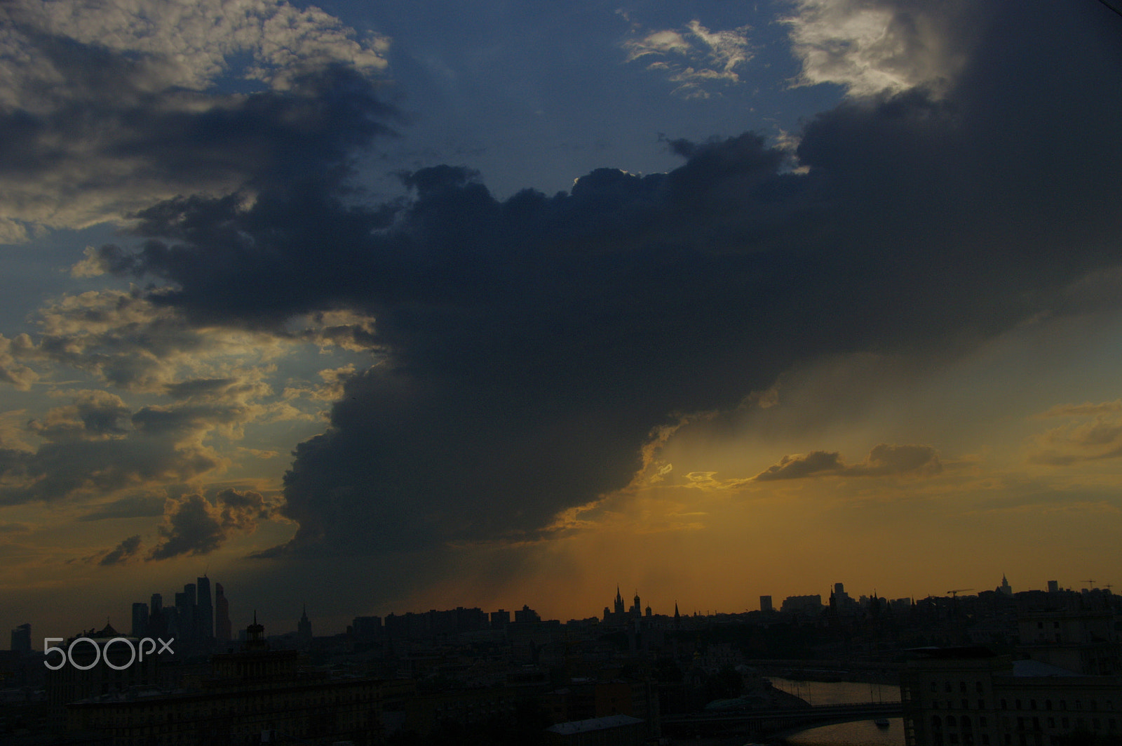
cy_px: 373
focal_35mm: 43
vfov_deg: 31.1
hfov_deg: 45.5
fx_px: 1339
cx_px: 561
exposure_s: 1/6000
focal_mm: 29.38
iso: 200
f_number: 6.3
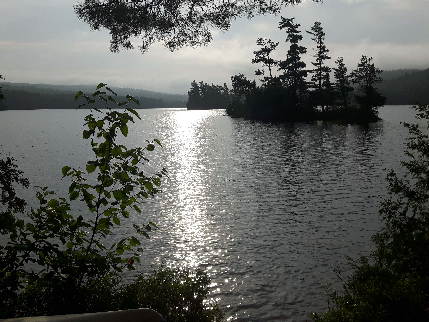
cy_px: 172
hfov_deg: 50.1
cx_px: 215
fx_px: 459
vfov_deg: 38.6
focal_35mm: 37
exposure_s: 1/2732
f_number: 1.9
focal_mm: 3.7
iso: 40
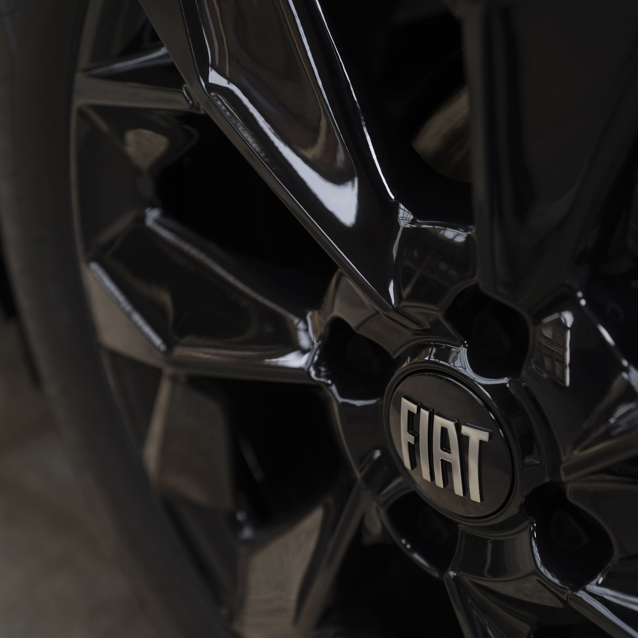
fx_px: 1209
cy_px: 381
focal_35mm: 58
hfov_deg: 29.6
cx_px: 317
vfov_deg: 29.5
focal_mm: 51.7
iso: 320
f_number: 4
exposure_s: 1/200
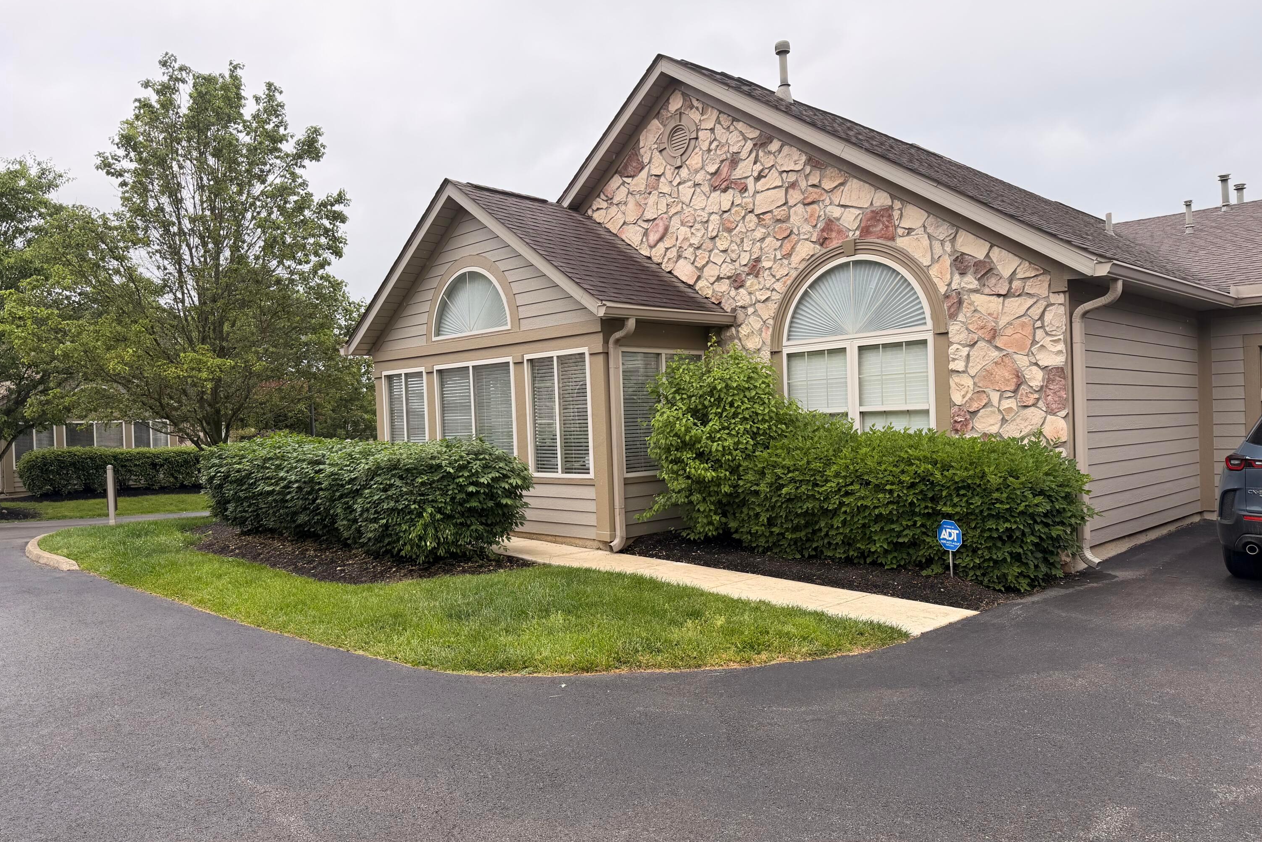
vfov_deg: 51.3
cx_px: 631
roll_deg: +2.3
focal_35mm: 25
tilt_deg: -0.3
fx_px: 876
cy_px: 430
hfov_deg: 71.5
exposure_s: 1/589
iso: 100
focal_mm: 6.76
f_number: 1.78
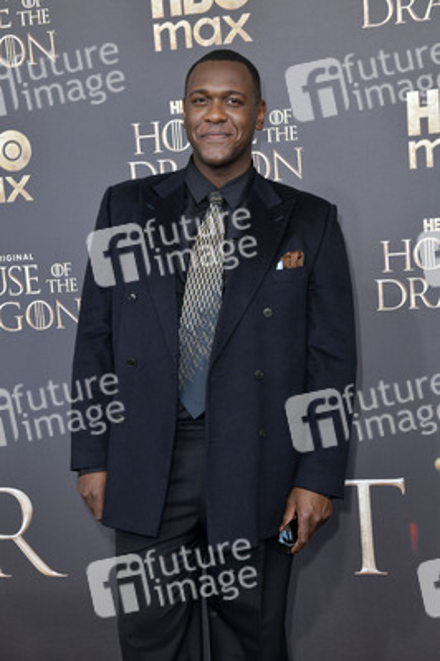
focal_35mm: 48
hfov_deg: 28.0
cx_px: 220
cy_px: 330
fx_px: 881
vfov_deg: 41.1
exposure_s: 1/200
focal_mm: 48
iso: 400
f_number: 6.3
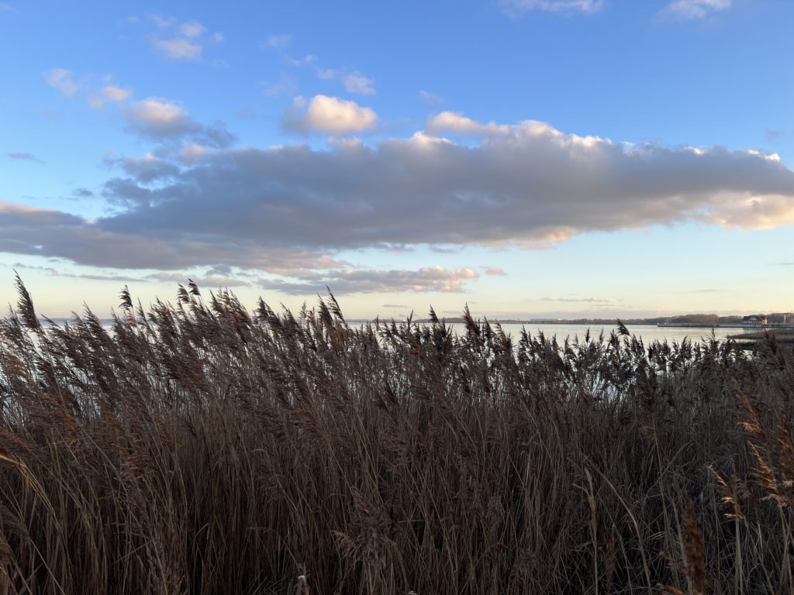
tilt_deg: +2.4
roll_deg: -0.3
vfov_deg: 53.1
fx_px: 596
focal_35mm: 26
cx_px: 397
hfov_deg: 67.3
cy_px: 298
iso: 50
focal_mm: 5.7
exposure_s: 1/932
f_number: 1.5
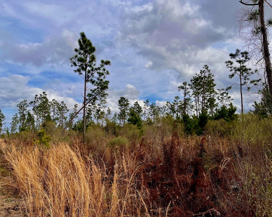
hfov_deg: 62.1
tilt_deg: +6.0
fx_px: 225
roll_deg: +2.2
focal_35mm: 28
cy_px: 108
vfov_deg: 51.5
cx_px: 123
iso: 50
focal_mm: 5.1
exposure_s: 1/5319
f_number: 1.6
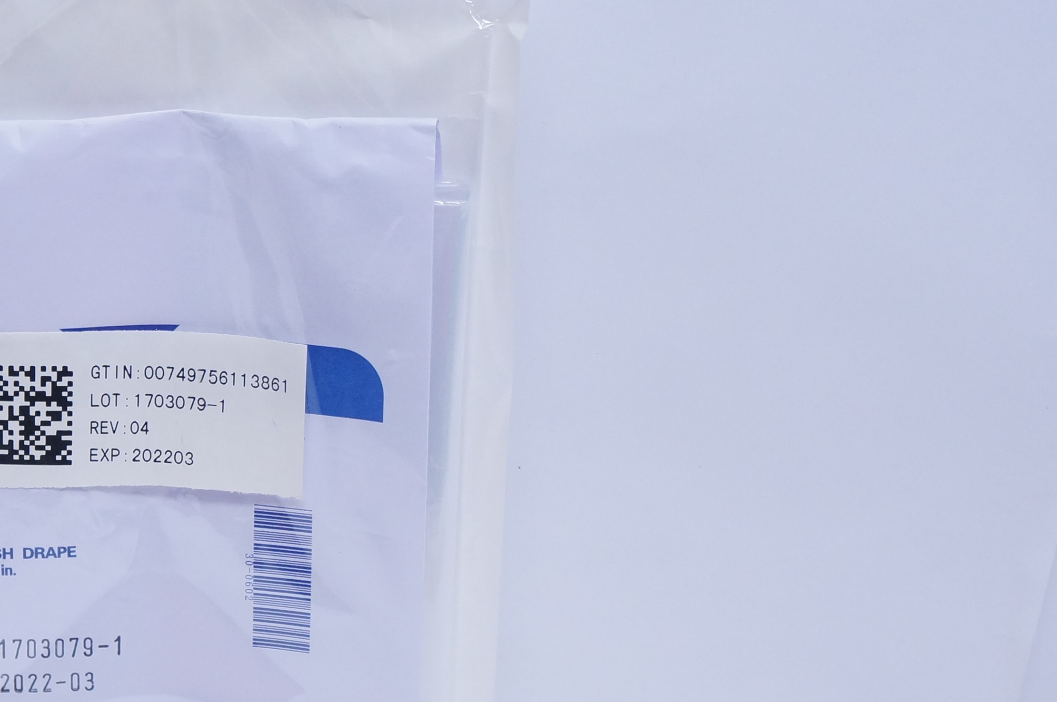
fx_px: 2141
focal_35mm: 73
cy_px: 440
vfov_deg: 18.6
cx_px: 136
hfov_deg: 26.9
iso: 800
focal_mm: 22
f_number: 4
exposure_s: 1/200
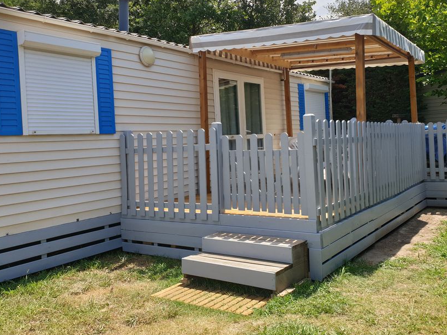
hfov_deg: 56.8
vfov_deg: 44.0
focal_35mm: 32
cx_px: 234
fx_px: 413
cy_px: 140
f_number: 2.4
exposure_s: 1/1383
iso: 50
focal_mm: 4.3
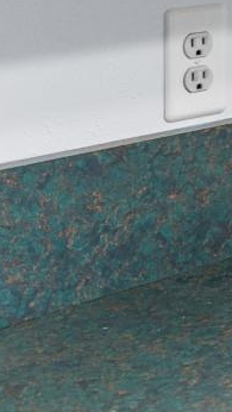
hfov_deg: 8.5
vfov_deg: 18.9
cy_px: -154
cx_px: 816
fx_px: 1125
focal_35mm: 103
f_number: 5
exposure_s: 1/5
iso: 100
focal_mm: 14
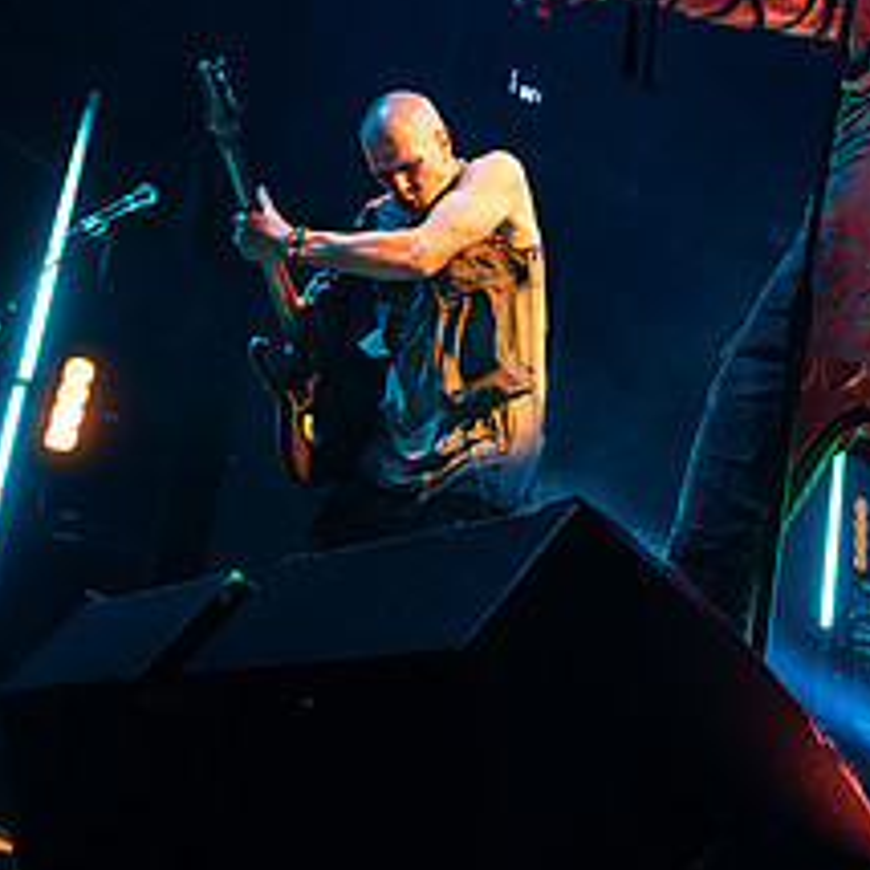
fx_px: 2047
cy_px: 49
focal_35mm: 72
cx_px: 726
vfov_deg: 23.2
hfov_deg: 23.5
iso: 2500
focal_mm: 26
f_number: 3.5
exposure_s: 1/640
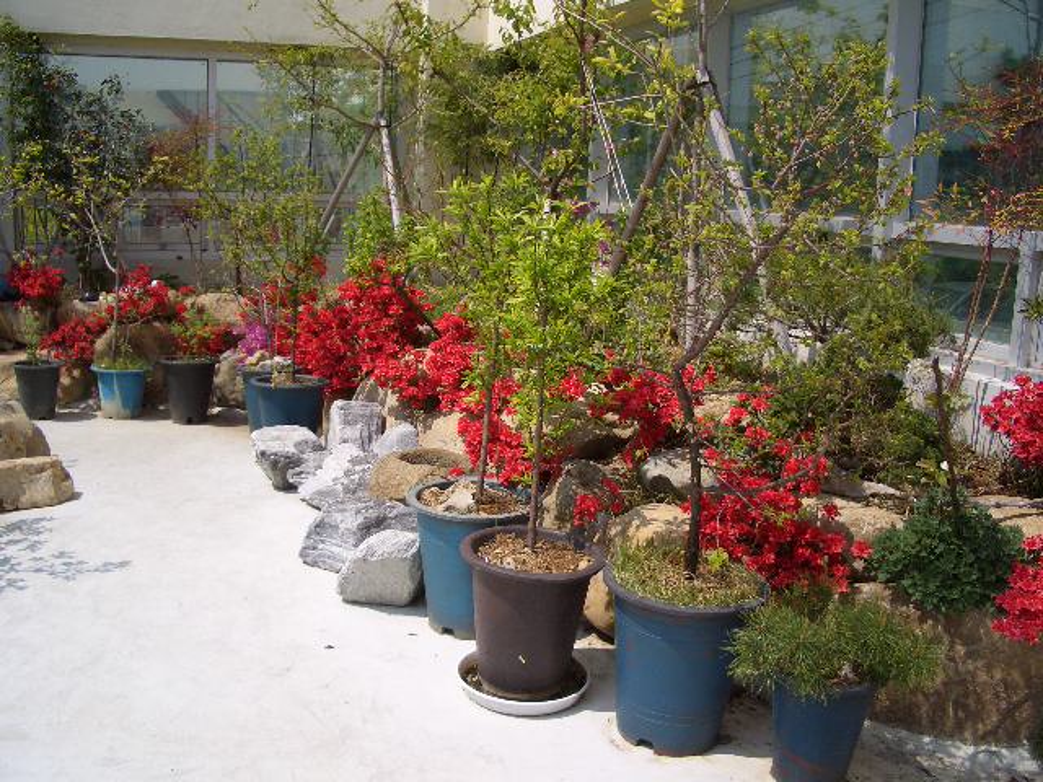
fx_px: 1055
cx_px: 522
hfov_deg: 52.6
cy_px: 391
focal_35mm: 35
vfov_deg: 40.7
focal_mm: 5.8
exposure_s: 1/500
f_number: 4.3
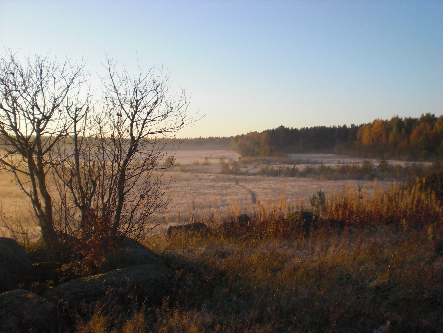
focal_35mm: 38
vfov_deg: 37.7
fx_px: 486
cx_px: 222
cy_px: 166
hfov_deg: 49.0
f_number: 3.1
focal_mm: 6.3
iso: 64
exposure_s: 1/500
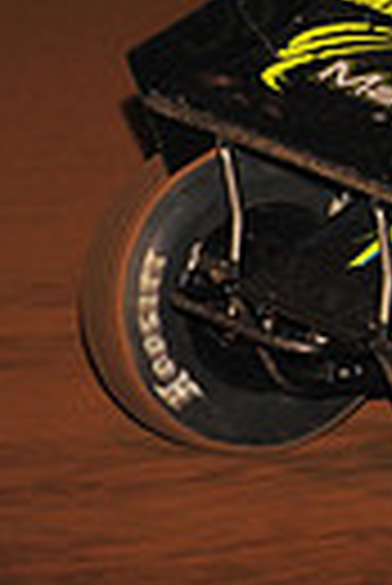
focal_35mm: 534
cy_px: -225
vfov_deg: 3.8
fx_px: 8698
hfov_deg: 2.5
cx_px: 1230
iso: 1250
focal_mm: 120
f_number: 6.3
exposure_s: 1/320
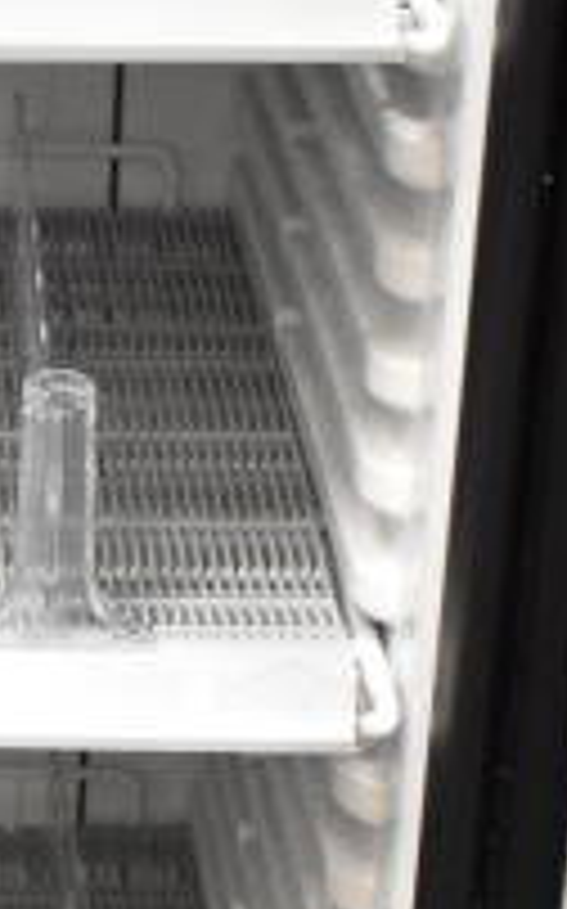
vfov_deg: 13.1
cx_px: -558
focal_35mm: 159
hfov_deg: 7.9
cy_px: 788
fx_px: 3944
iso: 2200
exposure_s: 1/40
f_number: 3.8
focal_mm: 23
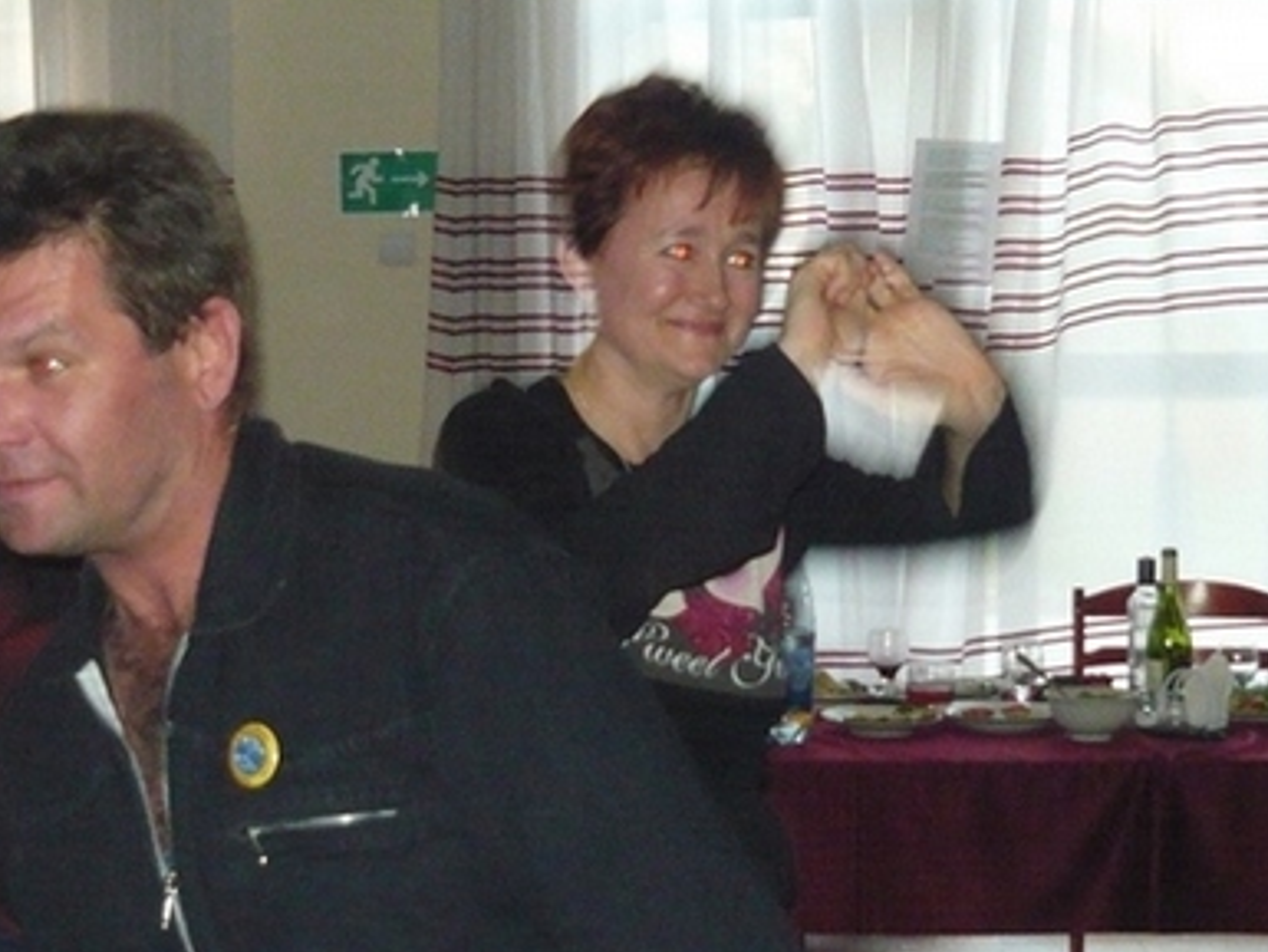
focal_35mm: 96
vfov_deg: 15.4
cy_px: 478
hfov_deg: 20.4
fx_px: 3518
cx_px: 636
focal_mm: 6.8
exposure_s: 1/30
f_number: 3
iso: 400
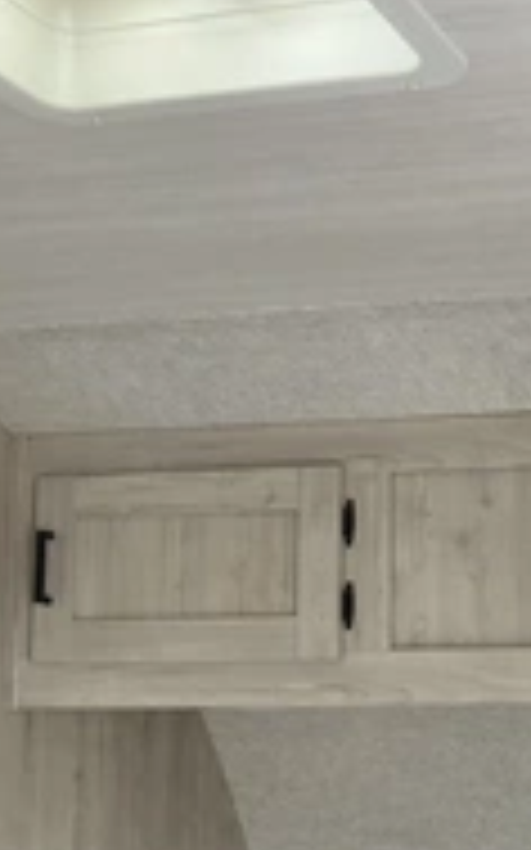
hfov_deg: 18.4
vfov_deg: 31.1
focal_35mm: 65
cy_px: 621
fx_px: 1506
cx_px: 720
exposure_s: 1/66
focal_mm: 3
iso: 64
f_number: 1.8
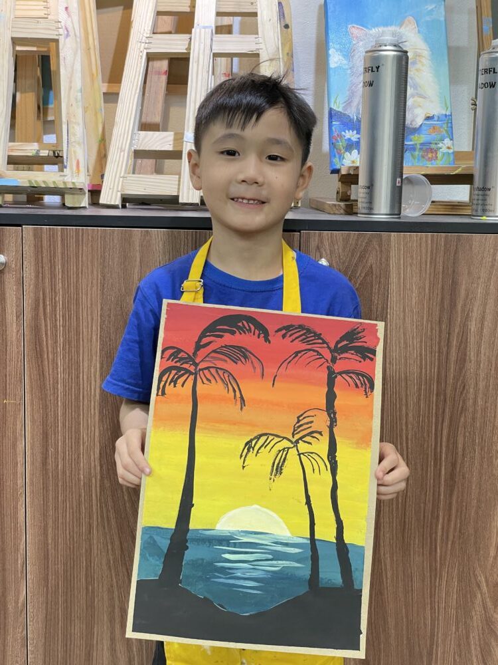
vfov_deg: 36.8
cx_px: 249
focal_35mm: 52
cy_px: 332
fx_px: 997
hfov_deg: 28.0
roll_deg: -1.2
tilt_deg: -7.8
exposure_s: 1/100
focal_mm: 6
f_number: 2
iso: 200
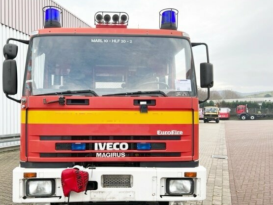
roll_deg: +0.7
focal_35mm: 30
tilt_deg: +1.9
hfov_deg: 59.7
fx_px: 237
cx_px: 118
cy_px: 112
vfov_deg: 46.7
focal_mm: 5.7
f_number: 1.5
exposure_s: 1/445
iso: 50
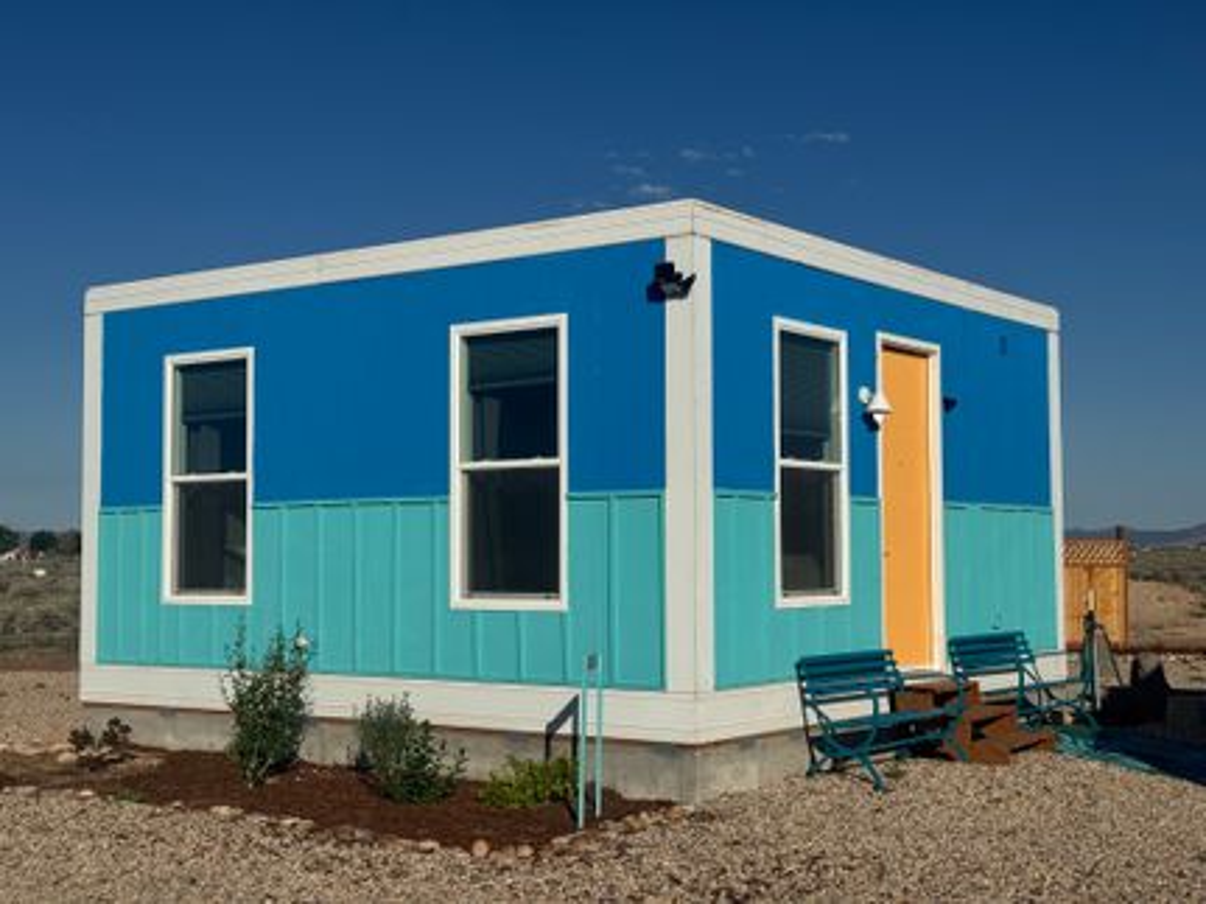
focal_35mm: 48
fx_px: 1672
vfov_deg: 30.3
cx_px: 603
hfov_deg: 39.7
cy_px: 452
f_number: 1.78
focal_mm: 6.76
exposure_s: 1/15385
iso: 80
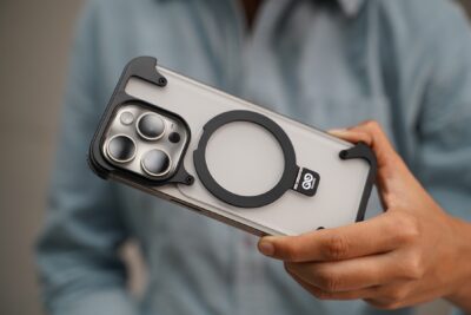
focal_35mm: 59
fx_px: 772
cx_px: 236
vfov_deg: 23.0
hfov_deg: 33.9
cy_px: 158
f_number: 3.5
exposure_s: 1/160
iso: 1600
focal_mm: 59
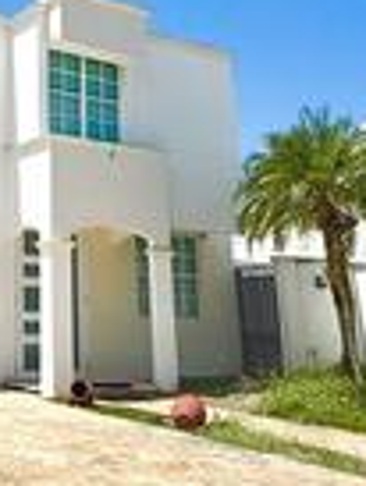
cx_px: -2
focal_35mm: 51
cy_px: 103
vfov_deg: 36.3
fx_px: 718
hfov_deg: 27.0
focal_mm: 2.22
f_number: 2.2
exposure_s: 1/4149
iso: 50
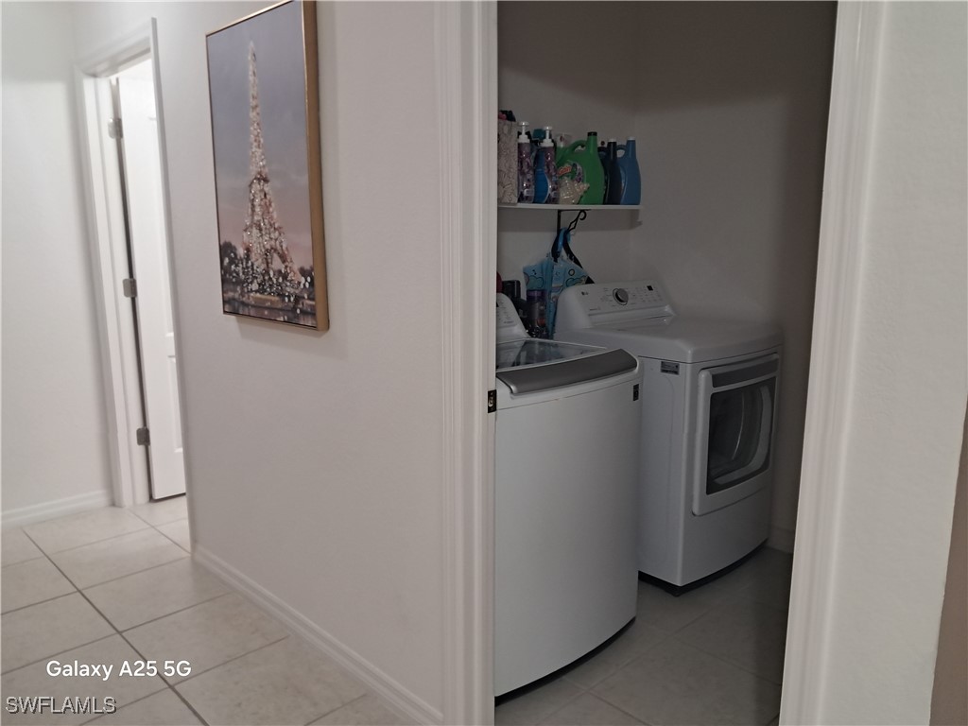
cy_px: 363
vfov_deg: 51.4
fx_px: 755
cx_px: 484
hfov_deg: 65.3
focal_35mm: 27
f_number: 1.8
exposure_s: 1/30
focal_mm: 4
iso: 250
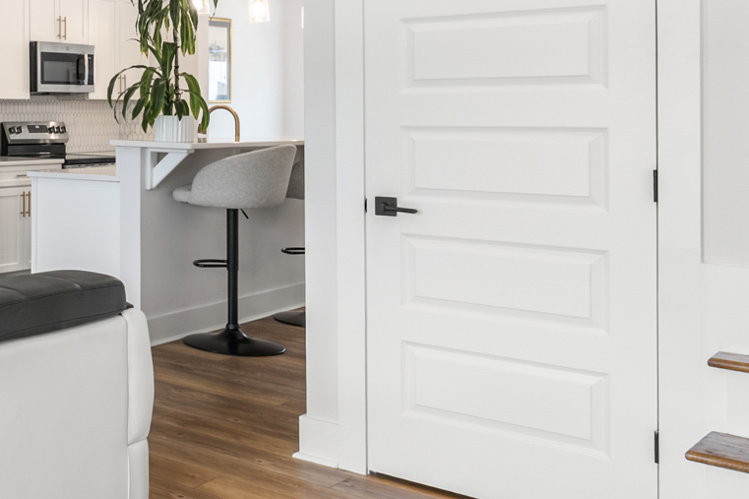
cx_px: -214
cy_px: 109
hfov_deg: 32.6
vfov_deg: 28.7
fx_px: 957
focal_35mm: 46
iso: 400
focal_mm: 14
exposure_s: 1/15
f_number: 8
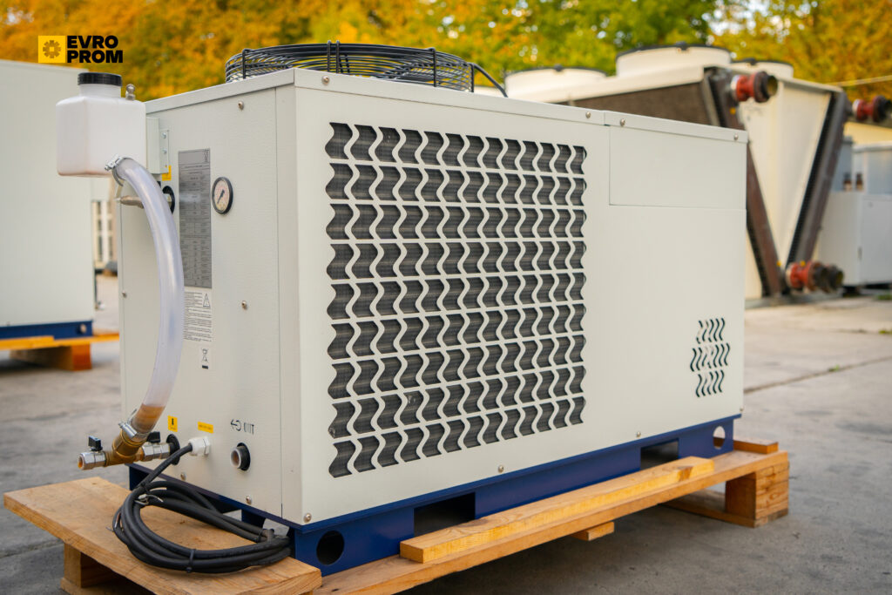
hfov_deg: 51.9
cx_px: 446
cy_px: 298
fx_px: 917
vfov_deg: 36.0
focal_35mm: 37
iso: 250
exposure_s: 1/320
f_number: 4
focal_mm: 37
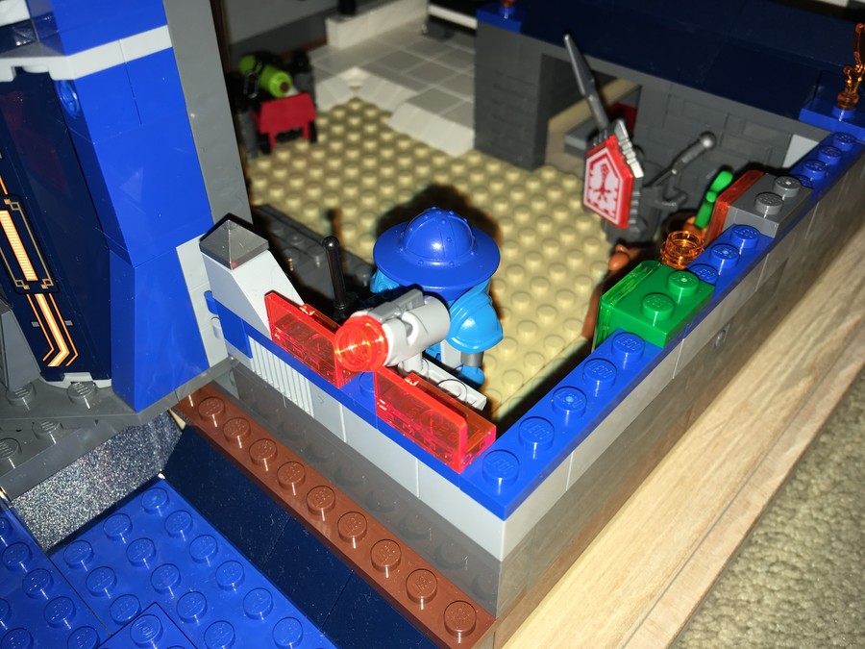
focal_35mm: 29
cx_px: 432
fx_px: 725
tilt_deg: -42.4
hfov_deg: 61.7
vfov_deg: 48.2
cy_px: 324
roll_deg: +1.6
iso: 25
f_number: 2.2
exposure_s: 1/82
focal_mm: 4.15
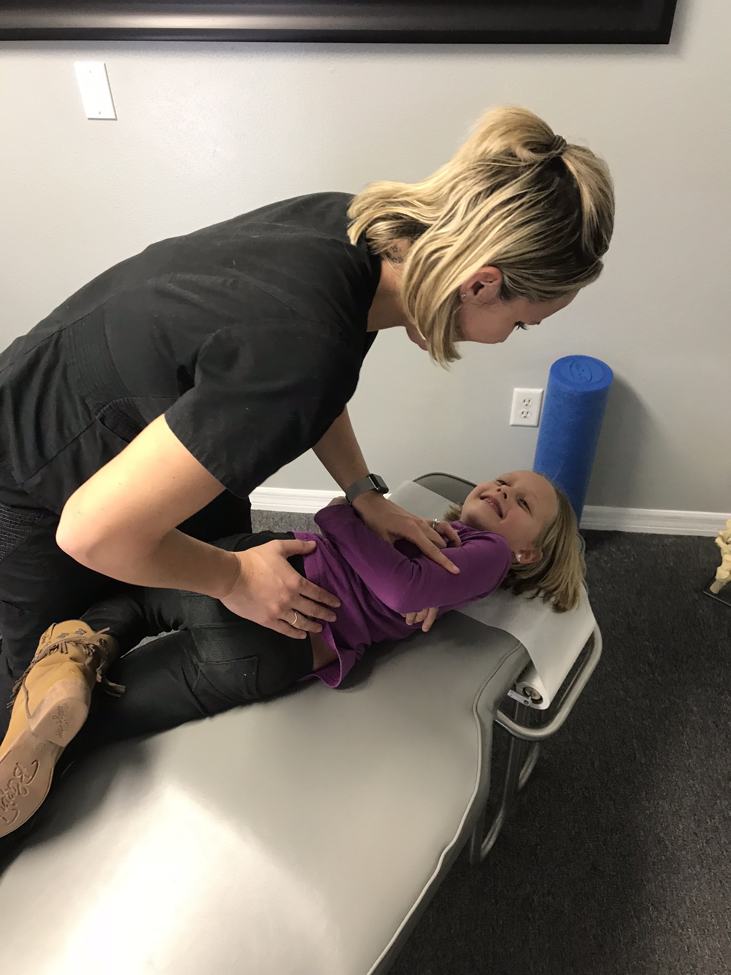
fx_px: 788
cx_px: 366
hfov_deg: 49.7
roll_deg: +1.9
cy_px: 488
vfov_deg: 63.4
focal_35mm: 28
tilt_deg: -39.6
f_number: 1.8
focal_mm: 3.99
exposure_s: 1/15
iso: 40
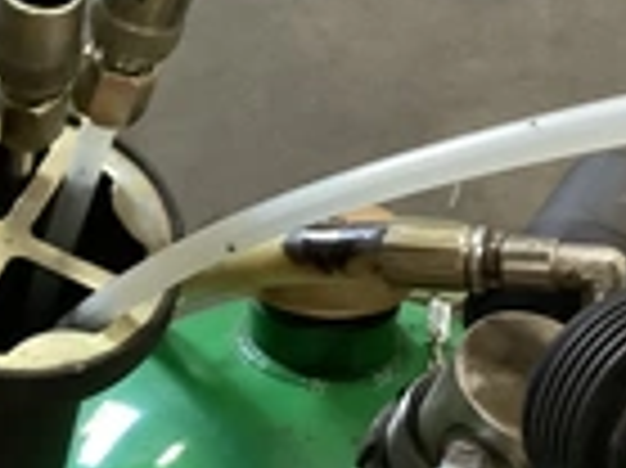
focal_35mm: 89
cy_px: 176
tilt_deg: -53.2
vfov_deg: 16.6
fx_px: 1608
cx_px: -68
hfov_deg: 20.9
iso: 400
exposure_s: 1/40
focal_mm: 3.3
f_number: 2.4
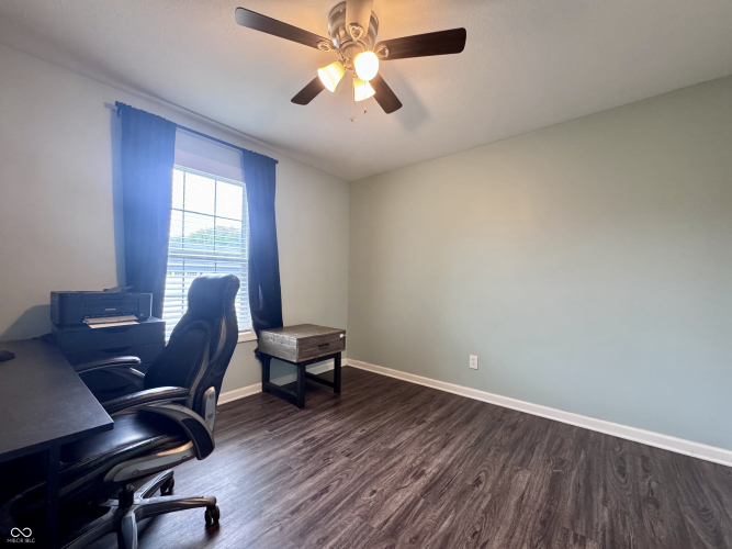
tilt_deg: +0.3
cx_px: 366
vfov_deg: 85.7
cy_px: 274
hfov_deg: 102.1
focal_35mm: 14
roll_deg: -0.7
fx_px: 296
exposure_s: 1/99
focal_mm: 2.22
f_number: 2.2
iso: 320
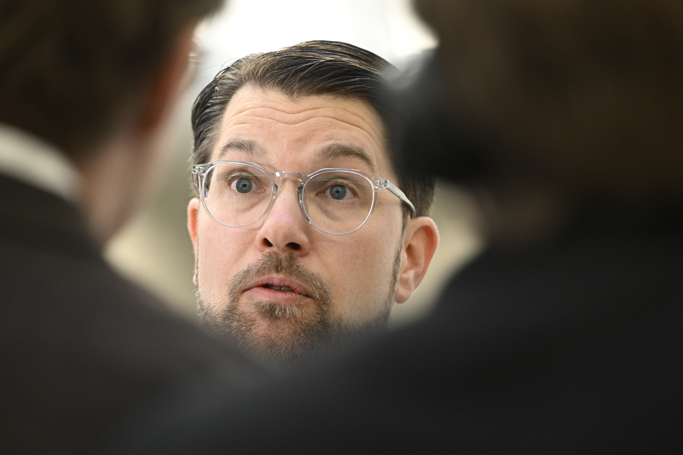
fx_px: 3794
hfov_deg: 10.3
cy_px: 228
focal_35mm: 200
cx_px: 342
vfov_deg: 6.9
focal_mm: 200
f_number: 4
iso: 4000
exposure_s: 1/800
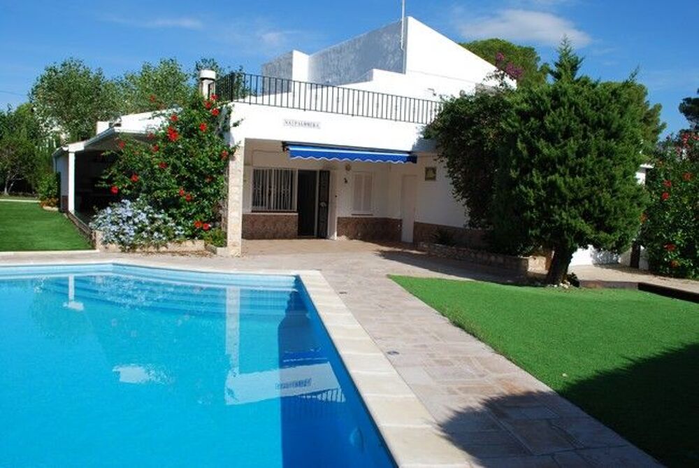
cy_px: 234
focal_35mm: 27
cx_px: 350
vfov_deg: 48.0
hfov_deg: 67.3
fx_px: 525
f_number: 8
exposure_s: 1/250
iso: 100
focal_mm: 18
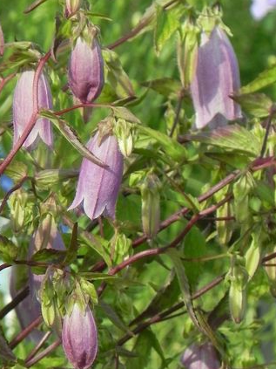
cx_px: 42
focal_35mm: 551
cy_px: 178
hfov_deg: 2.7
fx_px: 5861
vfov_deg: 3.6
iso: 160
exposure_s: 1/500
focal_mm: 51.8
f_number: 5
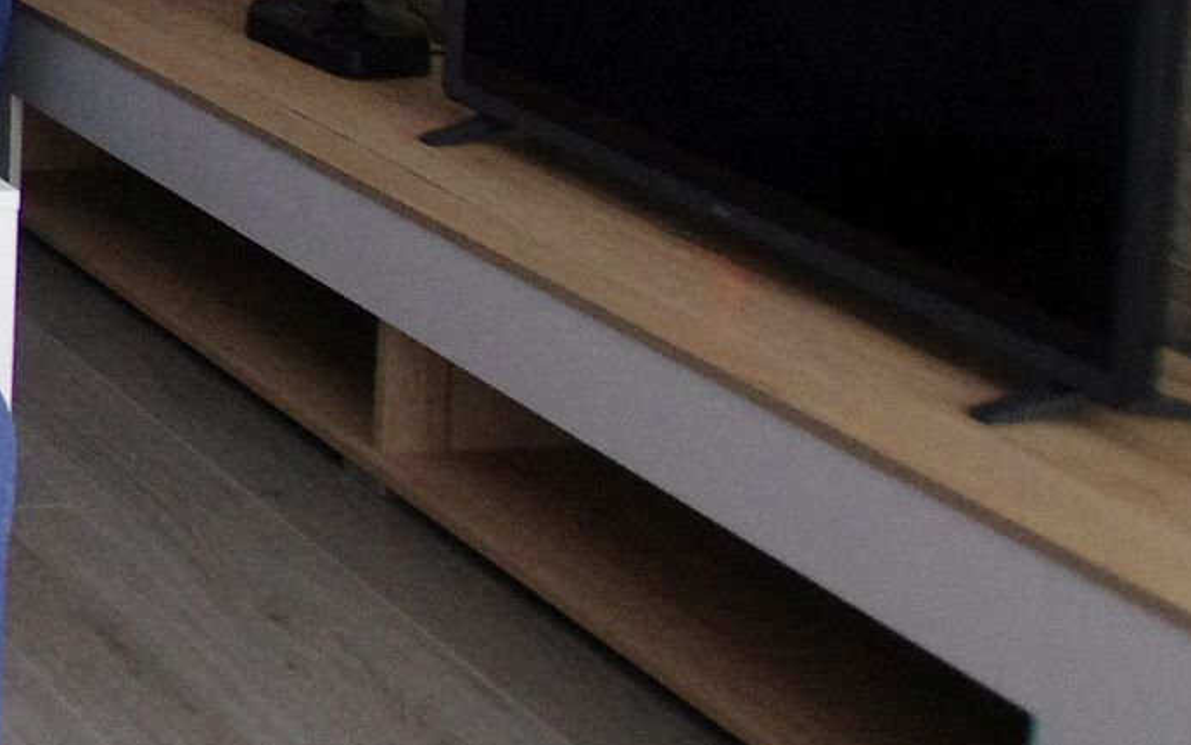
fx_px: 2013
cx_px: -1108
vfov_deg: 17.7
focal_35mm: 62
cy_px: -516
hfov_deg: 20.0
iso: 3200
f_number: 4
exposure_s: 1/25
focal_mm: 10
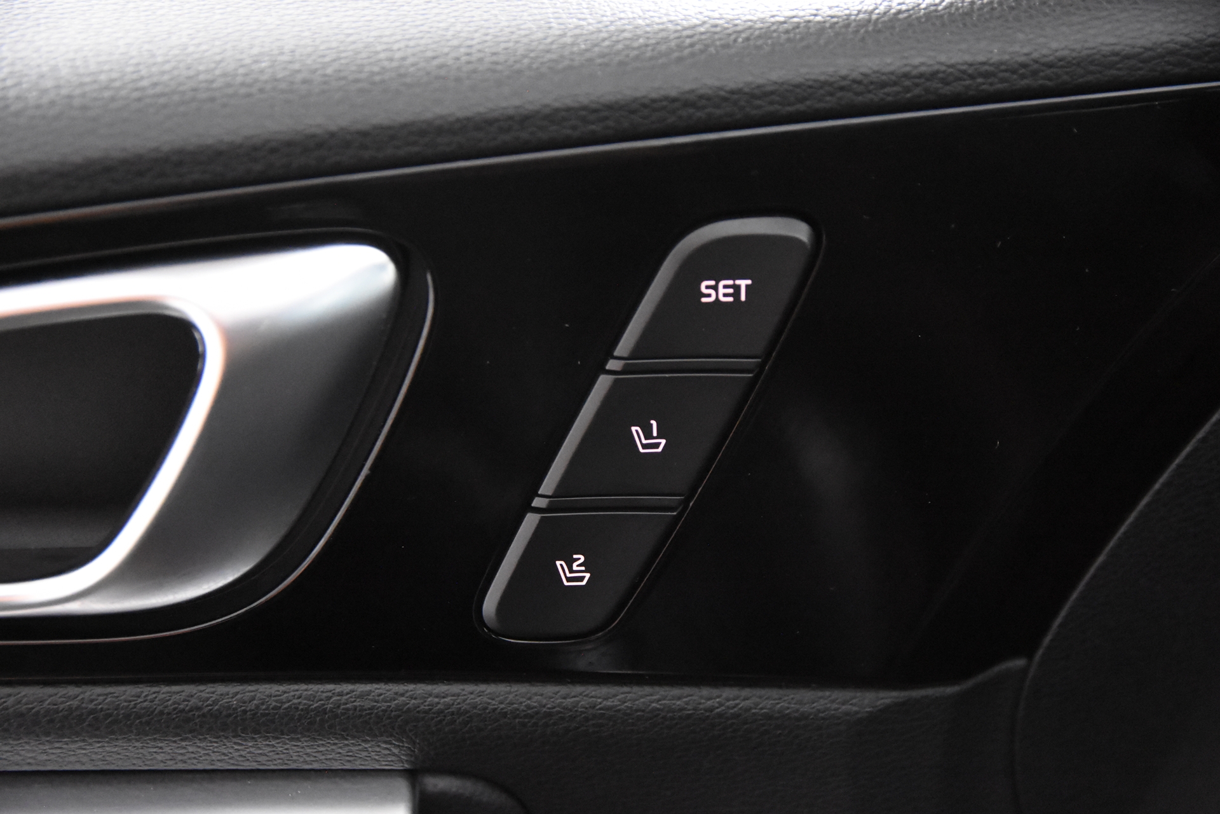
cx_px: 610
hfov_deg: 33.4
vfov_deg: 22.6
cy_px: 407
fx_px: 2033
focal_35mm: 60
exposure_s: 1/60
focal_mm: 40
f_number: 3.5
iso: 9000
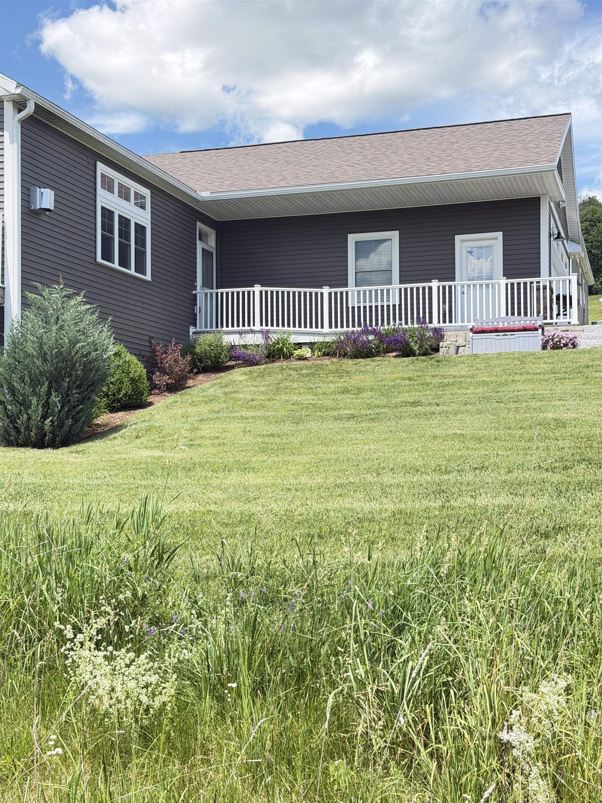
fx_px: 1113
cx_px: 301
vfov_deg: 39.7
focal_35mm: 48
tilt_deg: +2.3
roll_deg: -0.1
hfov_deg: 30.3
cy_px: 402
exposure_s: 1/1203
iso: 100
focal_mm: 6.76
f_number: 1.78
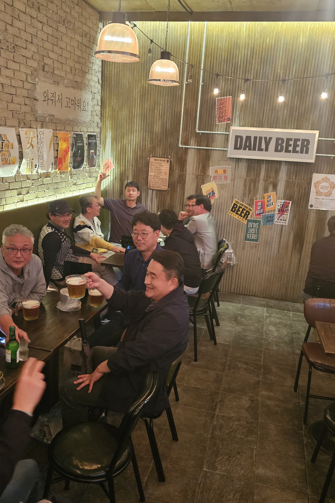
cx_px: 158
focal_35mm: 32
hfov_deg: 41.1
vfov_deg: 58.7
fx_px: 447
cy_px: 251
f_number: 1.7
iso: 800
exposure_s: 1/24
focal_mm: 6.3
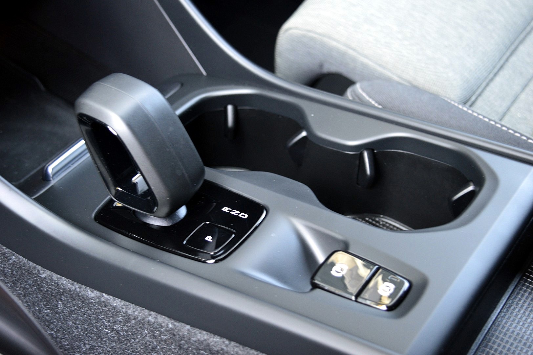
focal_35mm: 60
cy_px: 178
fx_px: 888
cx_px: 266
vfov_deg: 22.6
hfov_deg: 33.4
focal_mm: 40
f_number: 4.8
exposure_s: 1/25
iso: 800
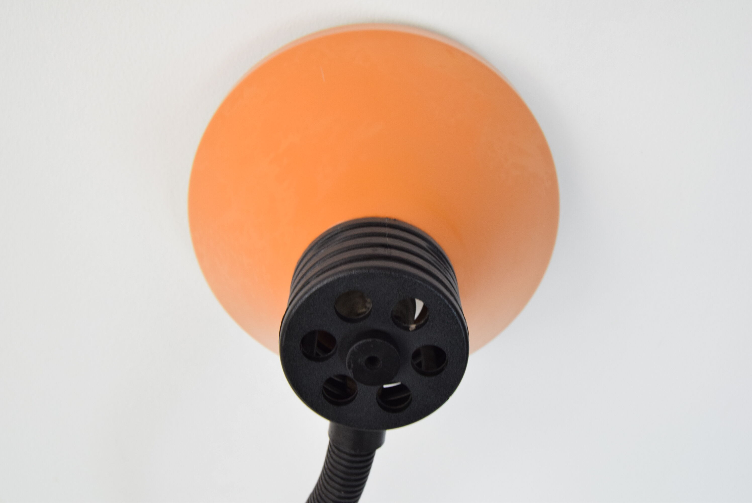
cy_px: 252
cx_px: 376
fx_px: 815
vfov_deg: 34.3
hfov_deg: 49.5
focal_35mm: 39
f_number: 7.1
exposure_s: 1/200
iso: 1600
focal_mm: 26
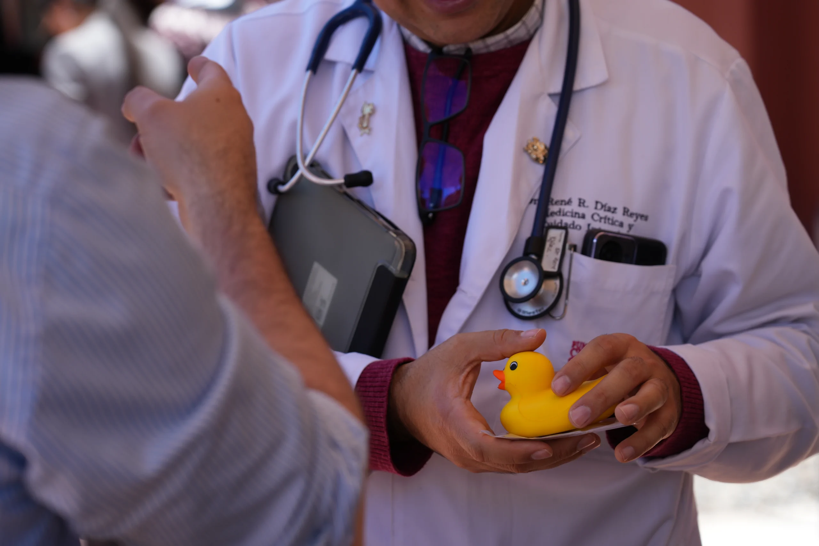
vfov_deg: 13.0
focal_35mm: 105
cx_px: 410
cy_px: 273
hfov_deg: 19.5
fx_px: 2389
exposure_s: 1/200
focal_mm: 105
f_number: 4.5
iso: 100
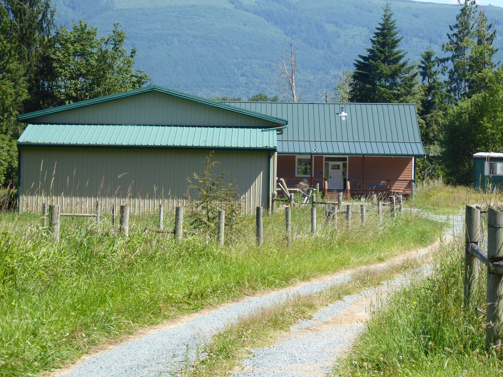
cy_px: 188
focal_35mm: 127
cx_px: 252
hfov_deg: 15.5
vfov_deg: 11.7
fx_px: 1845
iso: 80
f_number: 5.1
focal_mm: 20.6
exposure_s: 1/200
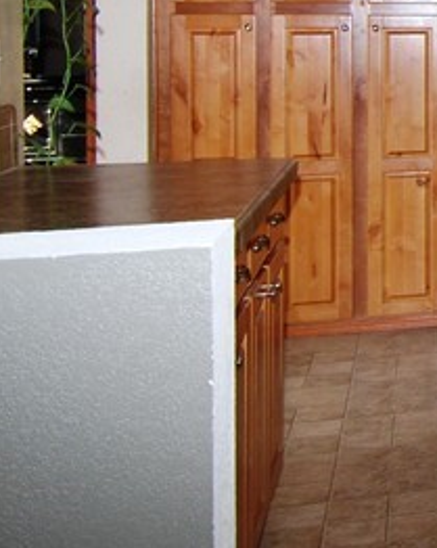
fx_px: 1134
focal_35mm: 70
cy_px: 38
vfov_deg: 26.1
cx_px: 781
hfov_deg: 17.7
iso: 200
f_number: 4
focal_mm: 12
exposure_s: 1/60
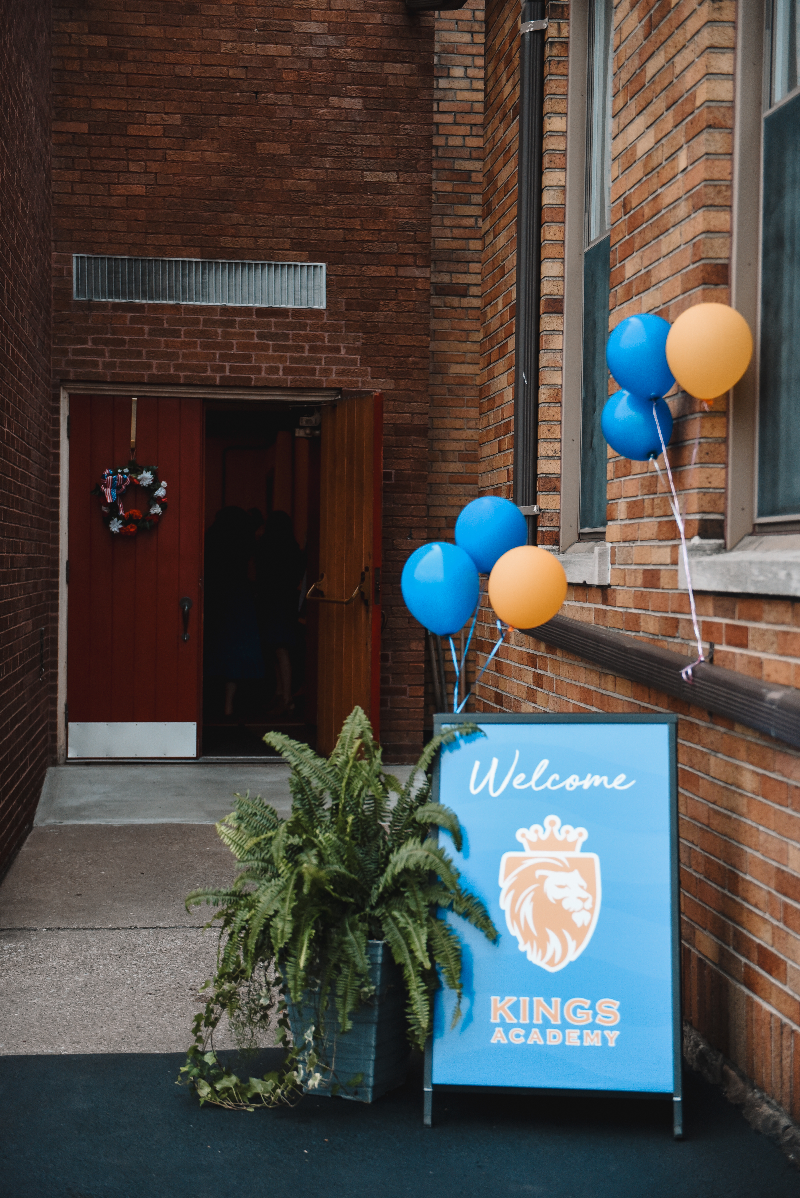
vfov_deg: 36.2
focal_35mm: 55
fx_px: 1832
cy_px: 599
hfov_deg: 24.6
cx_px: 400
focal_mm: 55
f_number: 2.8
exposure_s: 1/1000
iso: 2000
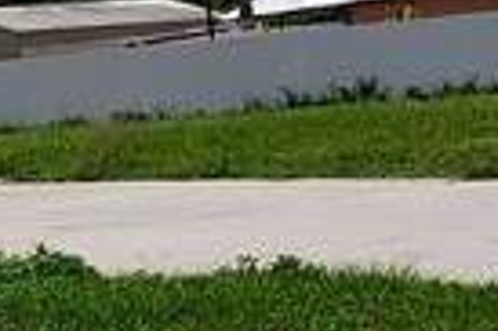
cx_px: -842
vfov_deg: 7.4
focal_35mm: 186
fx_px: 2570
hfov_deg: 9.4
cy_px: 178
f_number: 1.8
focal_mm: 5.56
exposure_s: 1/2551
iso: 100
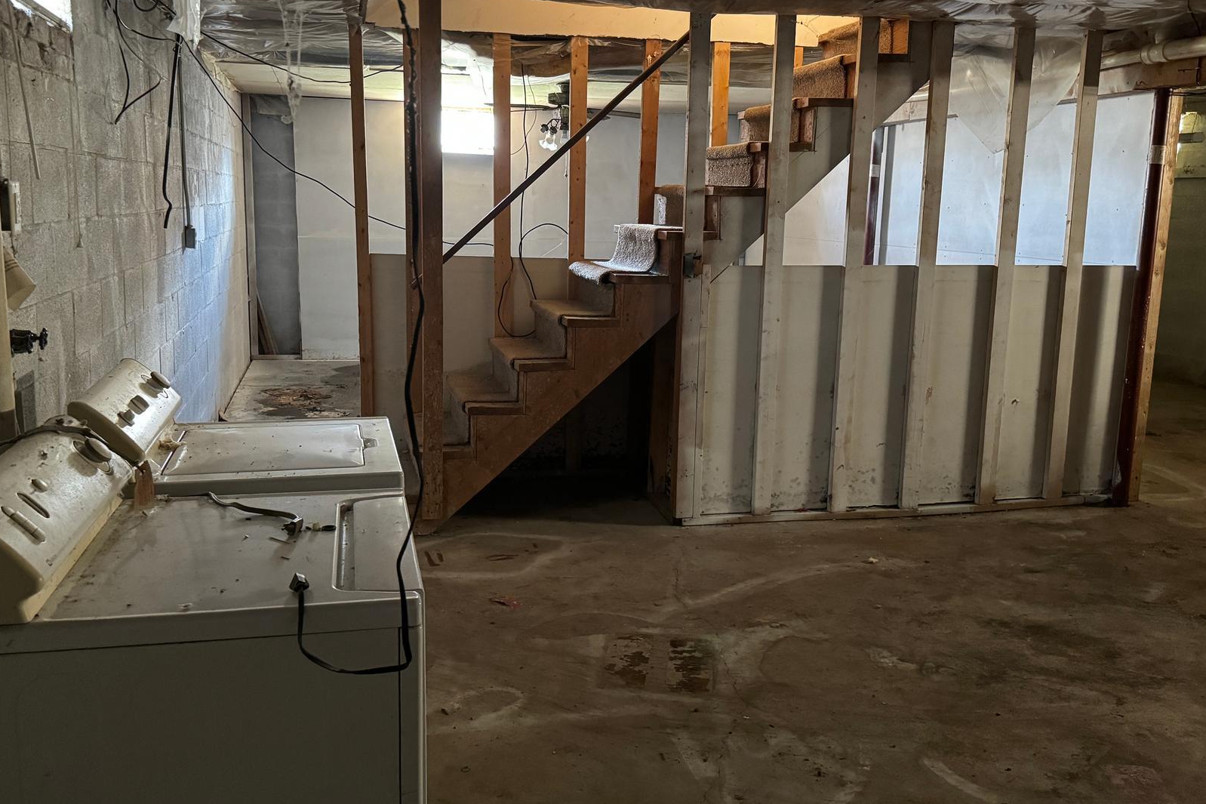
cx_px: 586
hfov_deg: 58.7
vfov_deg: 41.1
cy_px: 387
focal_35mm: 32
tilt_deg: -10.0
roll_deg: -1.0
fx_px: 1072
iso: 1000
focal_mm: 6.86
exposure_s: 1/35
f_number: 1.78
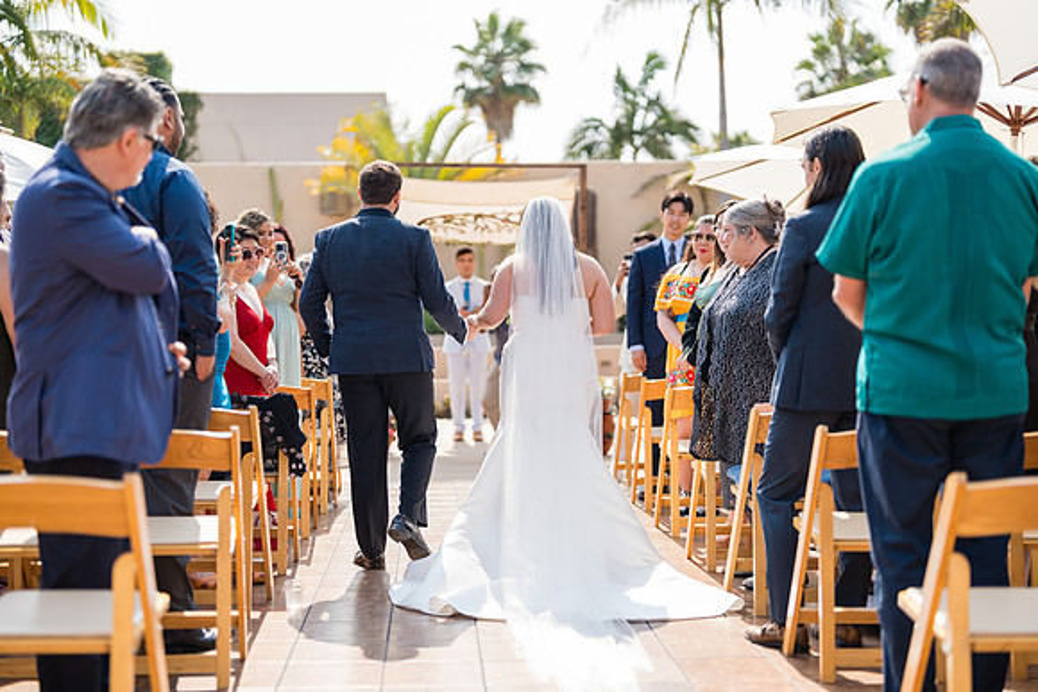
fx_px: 1442
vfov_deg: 27.0
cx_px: 519
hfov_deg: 39.6
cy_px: 346
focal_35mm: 50
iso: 50
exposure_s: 1/2500
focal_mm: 50
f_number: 1.2
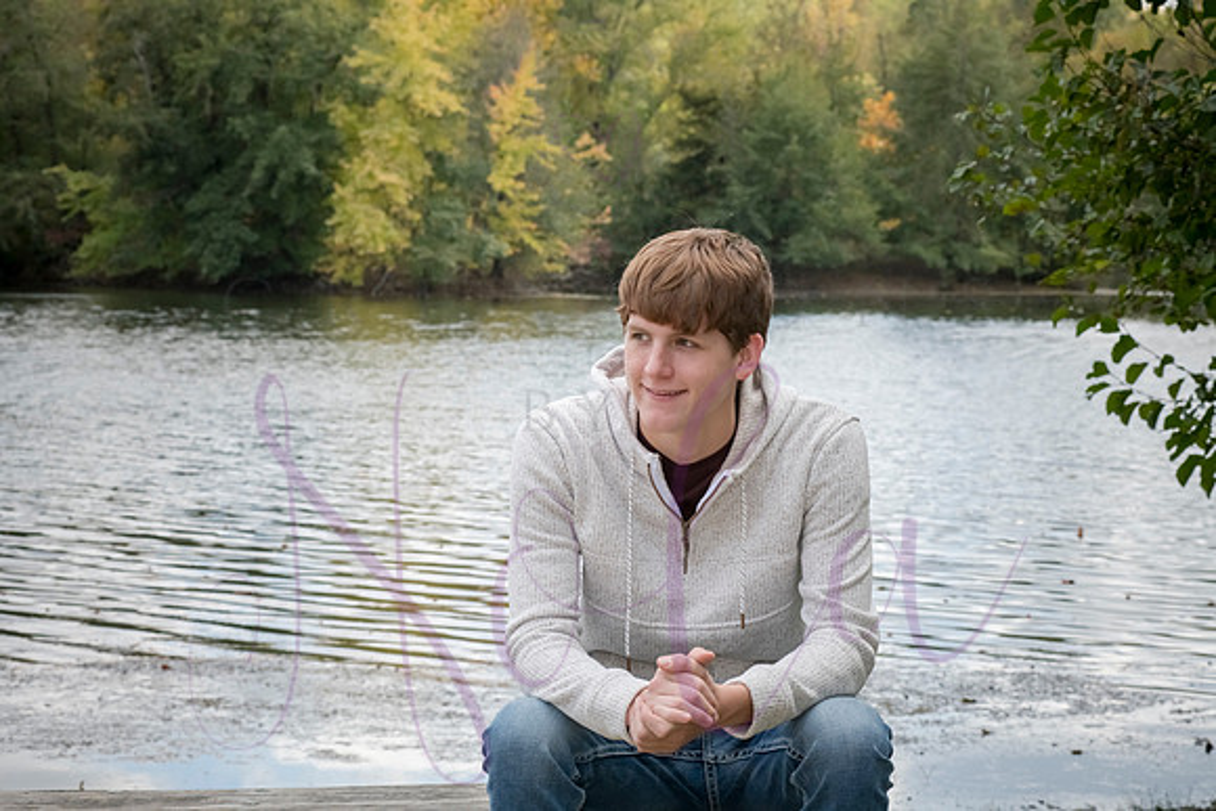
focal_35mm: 92
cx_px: 608
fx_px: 3108
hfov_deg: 22.1
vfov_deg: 14.9
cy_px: 406
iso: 800
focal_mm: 92
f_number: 13
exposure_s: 1/640
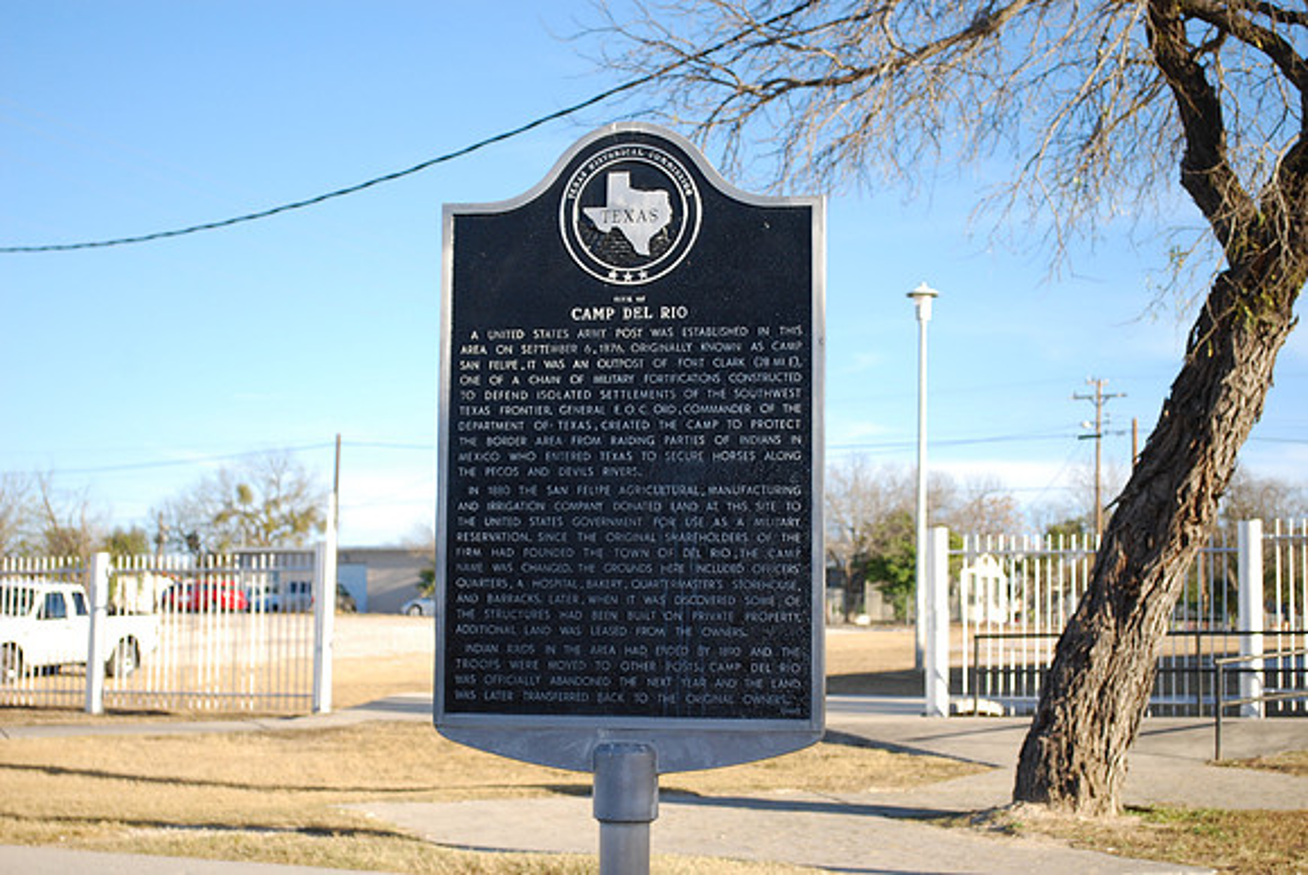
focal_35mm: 66
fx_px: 2400
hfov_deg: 30.5
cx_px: 654
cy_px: 438
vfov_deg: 20.7
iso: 200
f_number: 5.3
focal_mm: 44
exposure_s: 1/80
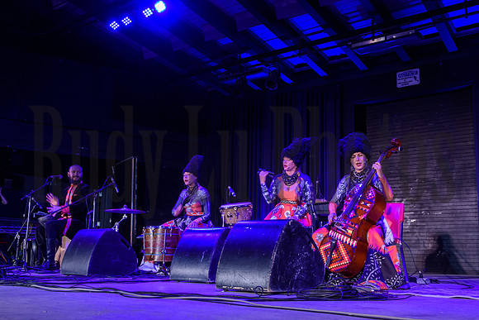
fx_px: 559
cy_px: 160
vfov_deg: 31.9
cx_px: 240
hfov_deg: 46.4
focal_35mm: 42
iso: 1600
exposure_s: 1/30
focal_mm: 42
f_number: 11
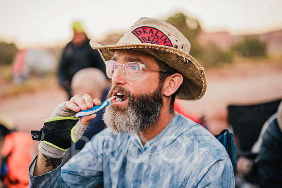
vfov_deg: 27.0
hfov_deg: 39.6
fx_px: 392
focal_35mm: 50
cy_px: 94
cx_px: 141
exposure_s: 1/160
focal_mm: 50
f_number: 1.4
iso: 160
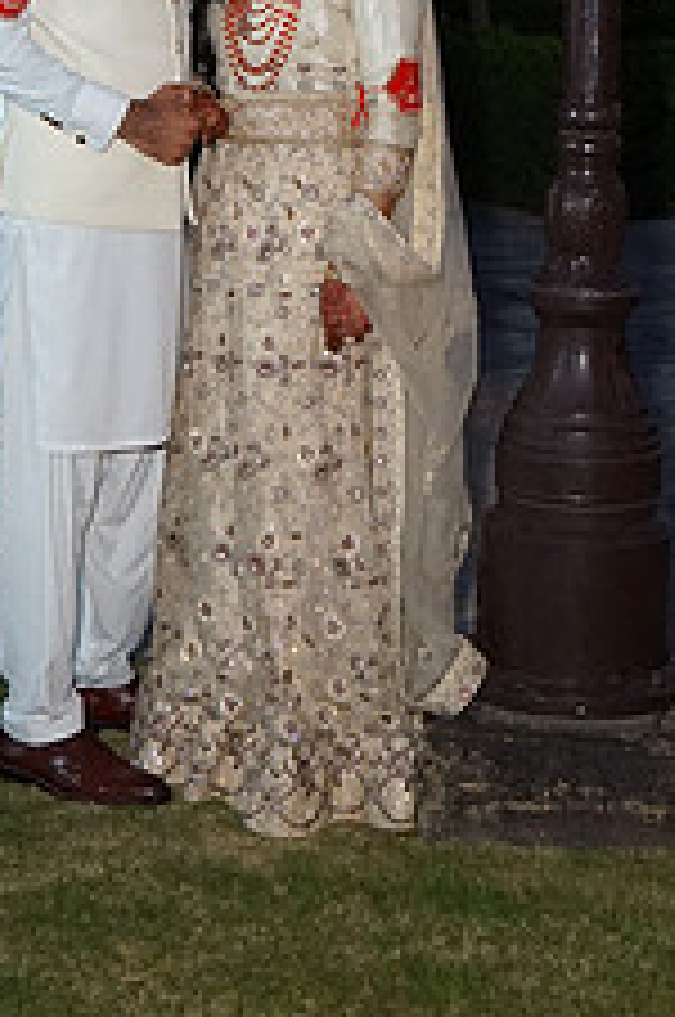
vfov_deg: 21.1
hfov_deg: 15.1
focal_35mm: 90
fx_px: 2539
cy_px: -194
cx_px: 416
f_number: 4
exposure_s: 1/125
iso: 3200
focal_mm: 35
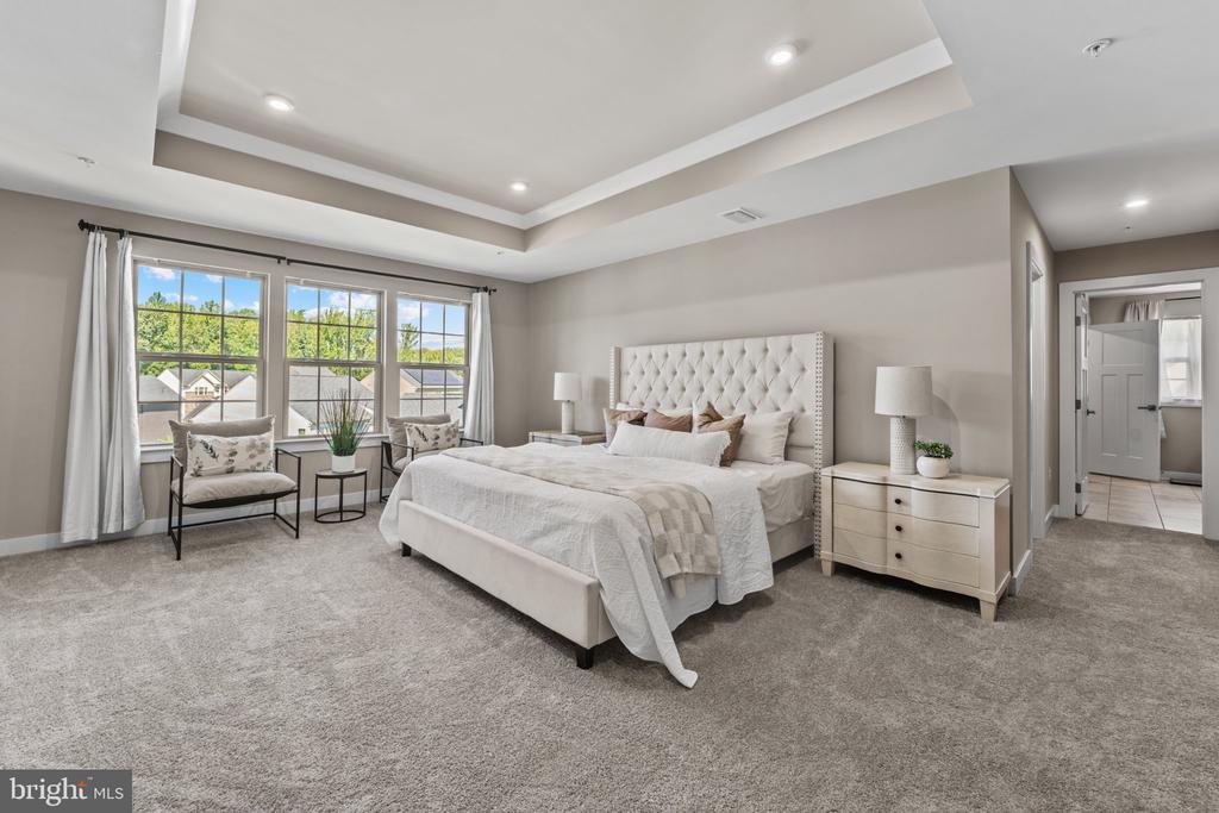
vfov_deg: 81.2
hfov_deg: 104.2
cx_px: 610
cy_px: 406
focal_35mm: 14
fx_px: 474
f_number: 8
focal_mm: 14
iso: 100
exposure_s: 1/1.67
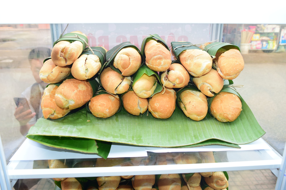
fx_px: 238
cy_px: 95
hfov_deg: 61.9
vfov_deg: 43.6
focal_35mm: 30
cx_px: 143
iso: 800
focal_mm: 20
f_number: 6.3
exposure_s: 1/160
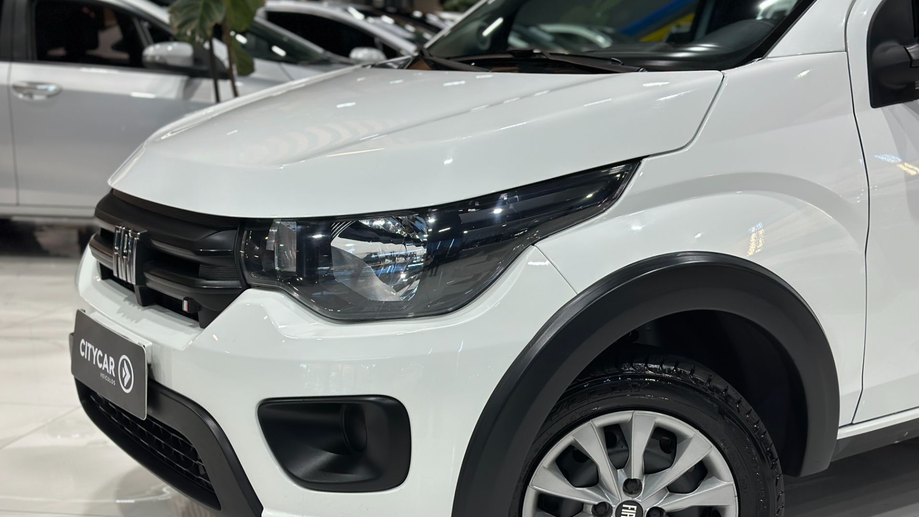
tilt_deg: -12.9
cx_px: 464
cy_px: 343
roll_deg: +0.9
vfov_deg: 22.6
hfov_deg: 39.2
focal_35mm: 53
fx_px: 1292
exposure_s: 1/120
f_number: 1.78
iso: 100
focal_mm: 6.86
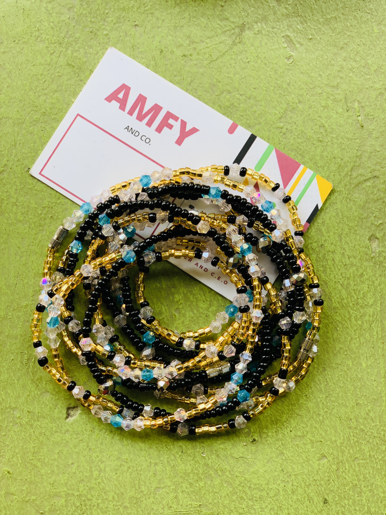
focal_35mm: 52
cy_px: 258
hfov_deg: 28.0
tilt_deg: -86.1
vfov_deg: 36.8
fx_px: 773
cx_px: 193
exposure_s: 1/122
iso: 20
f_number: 2.4
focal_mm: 6
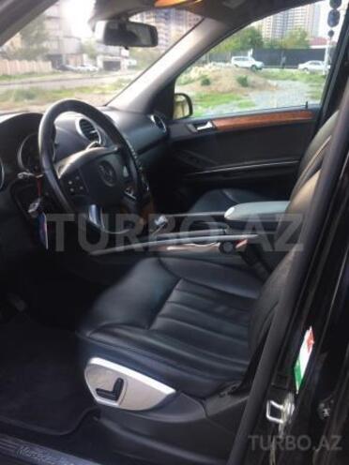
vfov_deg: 61.7
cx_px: 174
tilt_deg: -24.8
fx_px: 390
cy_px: 232
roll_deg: +2.2
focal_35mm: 29
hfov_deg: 48.2
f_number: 2.2
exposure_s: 1/100
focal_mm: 4.15
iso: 50
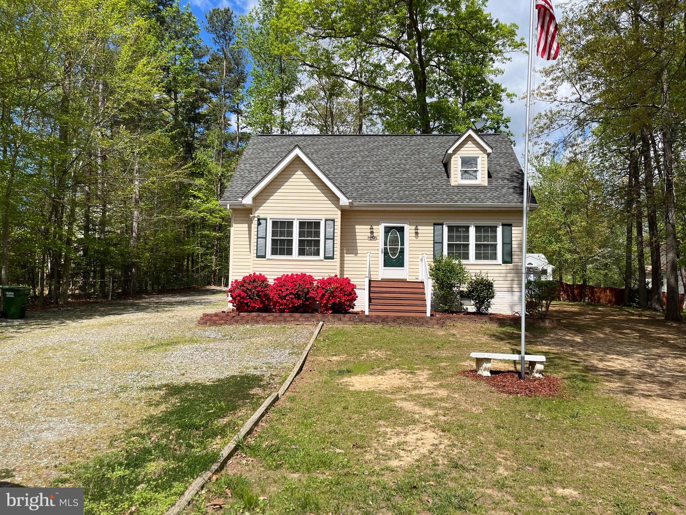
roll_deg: -1.7
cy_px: 258
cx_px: 343
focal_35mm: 26
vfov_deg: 53.1
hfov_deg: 67.3
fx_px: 515
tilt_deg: +6.1
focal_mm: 5.1
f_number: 1.6
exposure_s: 1/3311
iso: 50
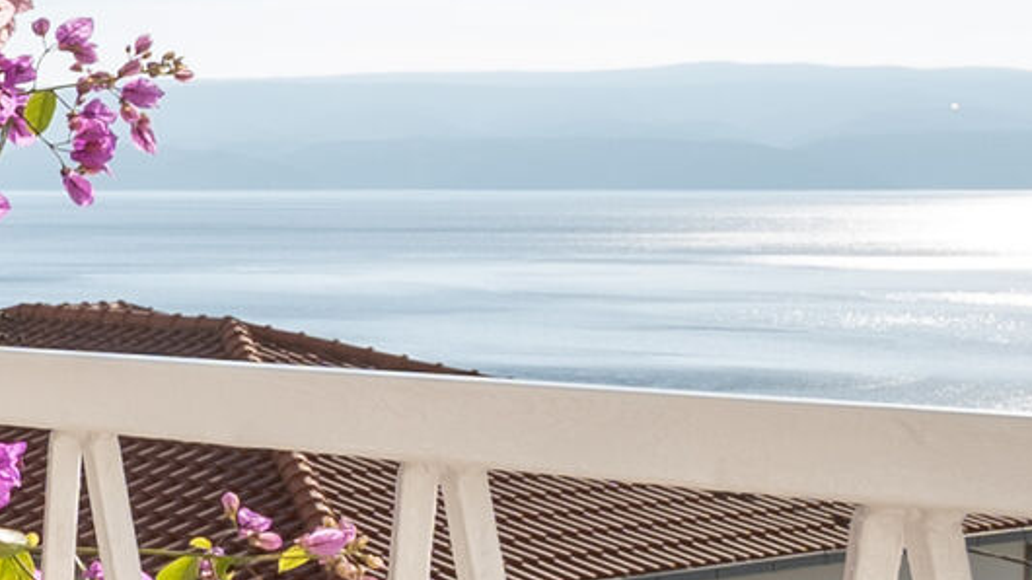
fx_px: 2271
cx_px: -937
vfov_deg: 14.5
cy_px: 223
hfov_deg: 18.5
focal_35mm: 83
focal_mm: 10
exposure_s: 1/200
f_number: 10
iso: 100
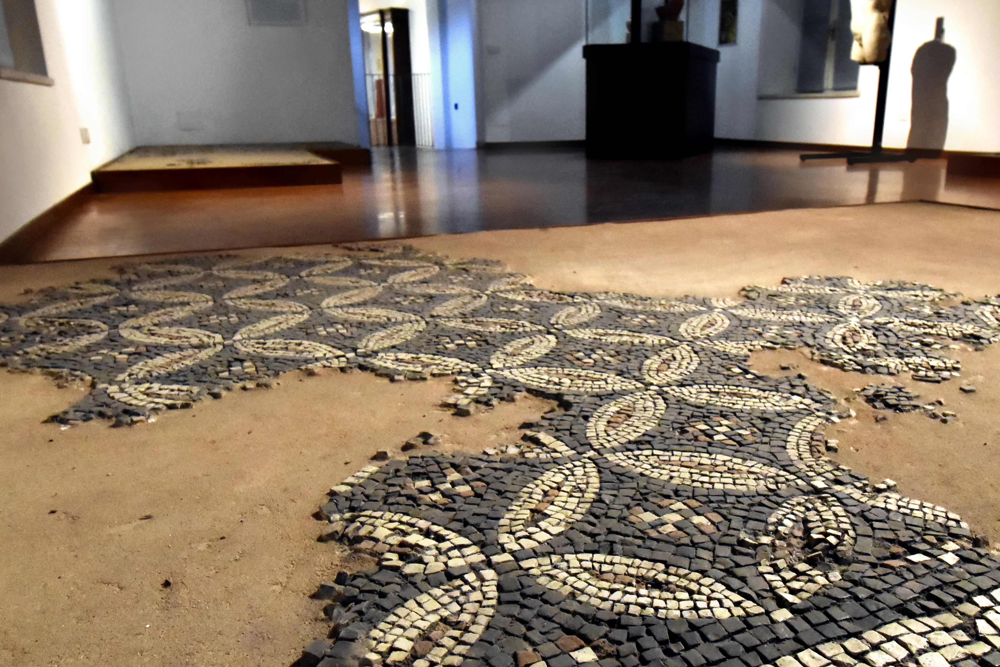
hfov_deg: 63.5
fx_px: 806
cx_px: 559
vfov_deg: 44.8
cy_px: 389
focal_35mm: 29
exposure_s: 1/60
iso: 4000
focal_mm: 12
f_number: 7.1
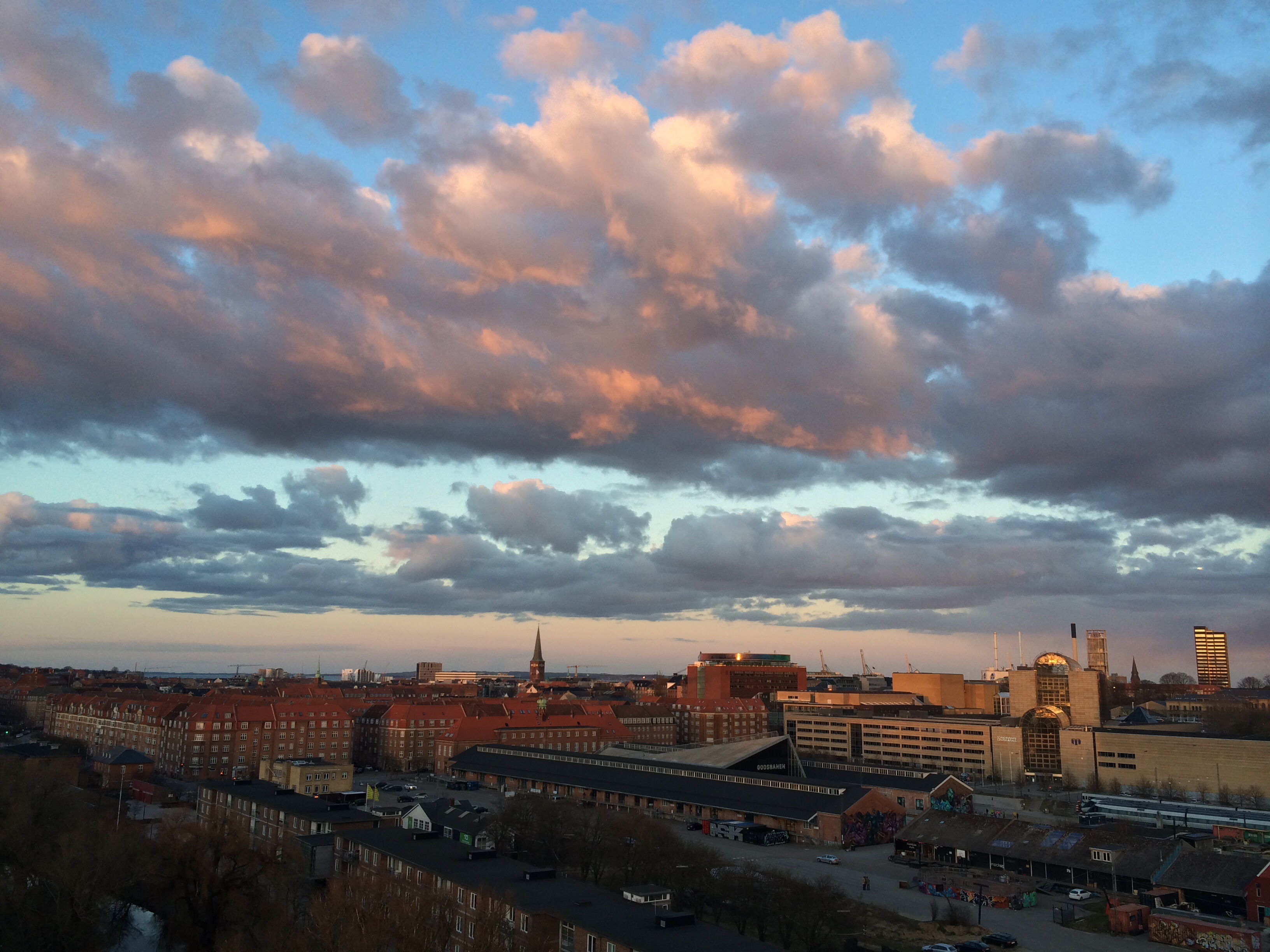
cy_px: 476
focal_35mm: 30
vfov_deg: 46.8
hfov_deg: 60.0
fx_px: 1101
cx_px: 635
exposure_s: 1/120
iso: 40
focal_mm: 4.12
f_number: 2.2
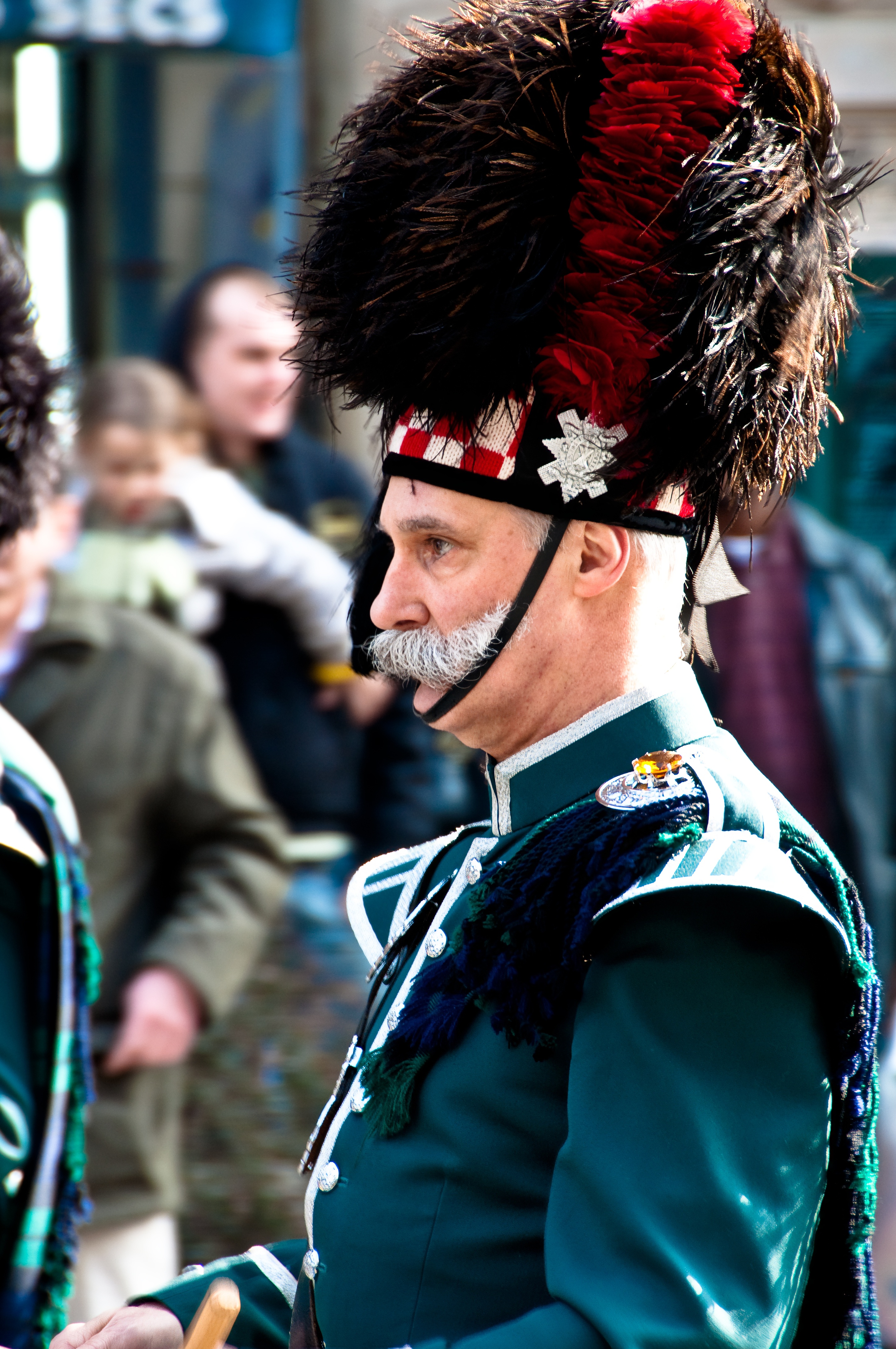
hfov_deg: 4.6
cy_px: 674
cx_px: 448
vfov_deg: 6.9
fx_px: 11228
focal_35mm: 300
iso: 160
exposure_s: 1/50
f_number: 9
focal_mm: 200
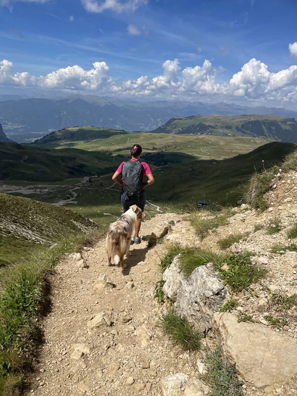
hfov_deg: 53.1
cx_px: 148
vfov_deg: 67.3
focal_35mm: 26
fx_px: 297
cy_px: 198
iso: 32
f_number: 1.6
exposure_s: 1/6135
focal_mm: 4.2
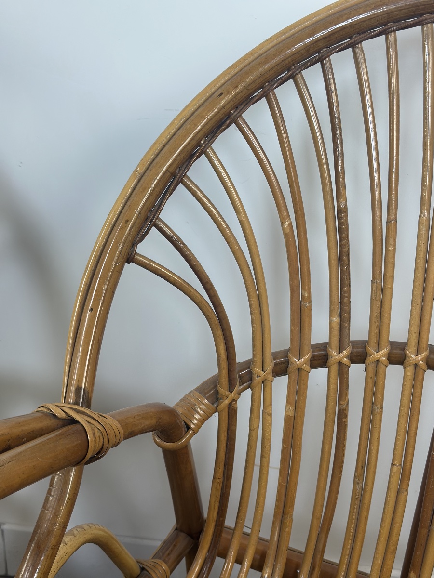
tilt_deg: -25.7
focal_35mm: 48
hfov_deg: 30.3
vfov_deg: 39.7
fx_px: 802
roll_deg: -2.5
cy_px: 289
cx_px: 217
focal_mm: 6.86
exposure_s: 1/129
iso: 80
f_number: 1.78
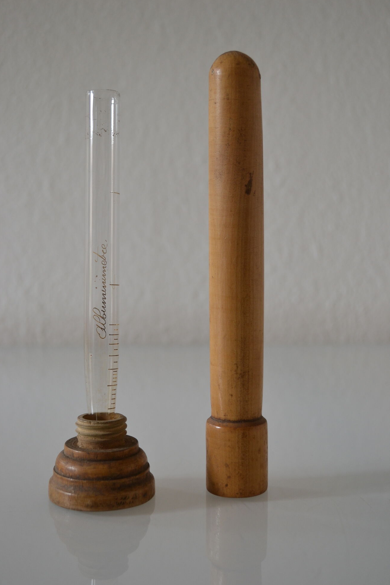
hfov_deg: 27.5
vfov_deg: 40.3
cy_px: 292
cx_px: 192
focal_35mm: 49
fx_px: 796
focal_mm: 32
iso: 400
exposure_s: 1/40
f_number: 4.8
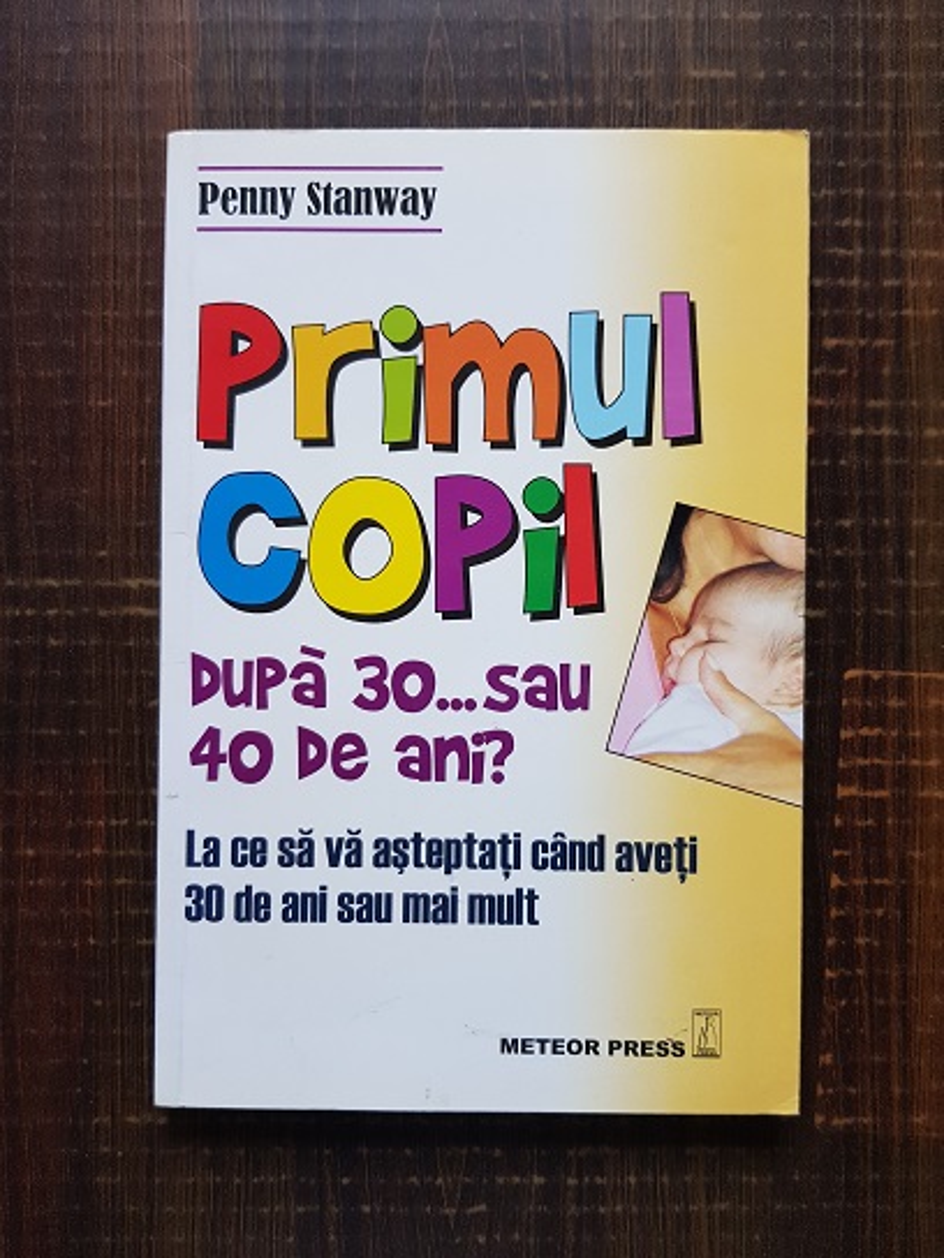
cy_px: 629
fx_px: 945
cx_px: 472
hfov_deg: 53.1
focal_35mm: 26
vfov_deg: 67.3
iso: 200
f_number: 1.7
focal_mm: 4.3
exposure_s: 1/27
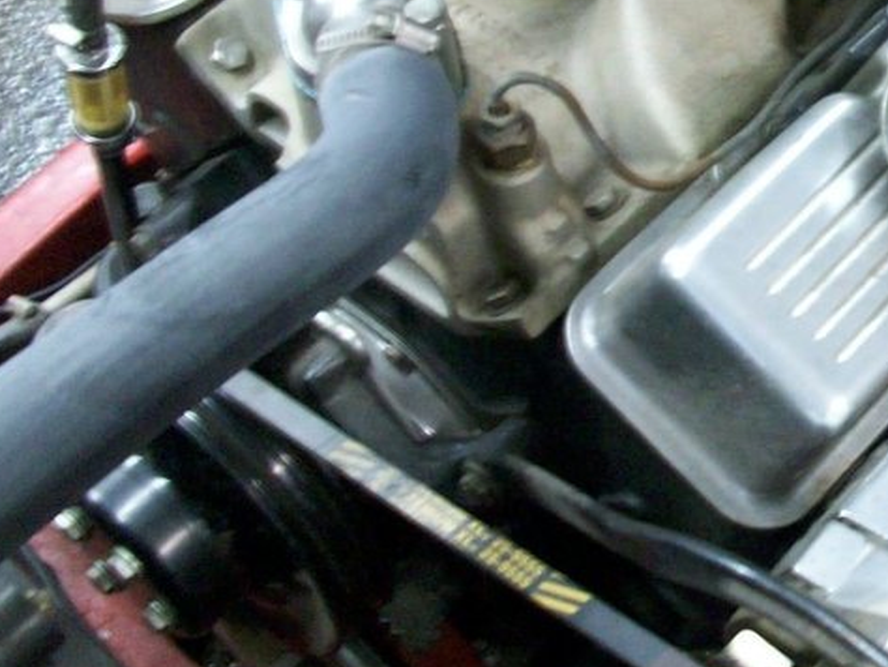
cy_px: -56
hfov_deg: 21.4
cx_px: 1021
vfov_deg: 16.7
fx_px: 2207
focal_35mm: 86
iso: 160
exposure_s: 1/5.79
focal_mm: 5.7
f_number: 2.8
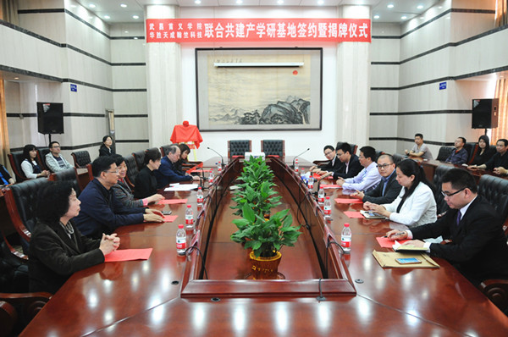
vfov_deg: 50.3
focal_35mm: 26
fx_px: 359
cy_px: 168
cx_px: 254
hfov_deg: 70.5
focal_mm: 17
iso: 1000
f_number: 3.2
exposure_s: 1/80
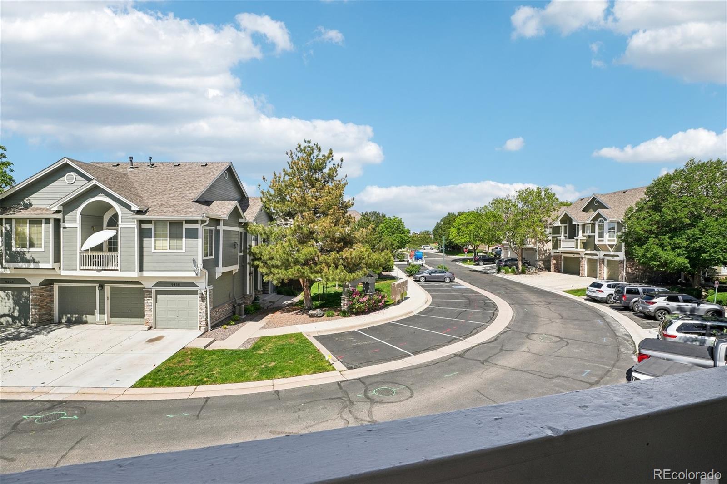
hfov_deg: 95.0
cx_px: 364
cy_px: 242
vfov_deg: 72.0
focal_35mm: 16
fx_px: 333
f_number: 8
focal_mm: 11
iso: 100
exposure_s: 1/750
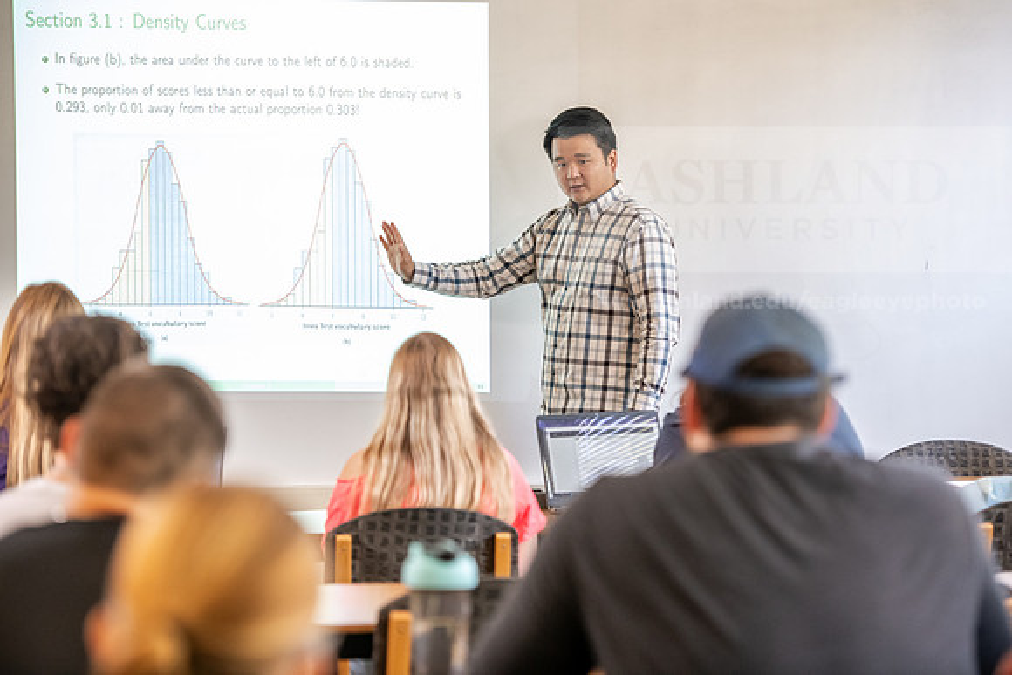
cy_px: 338
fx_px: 3261
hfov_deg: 17.6
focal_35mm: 116
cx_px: 506
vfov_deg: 11.8
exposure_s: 1/200
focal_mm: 116
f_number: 3.2
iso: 2000
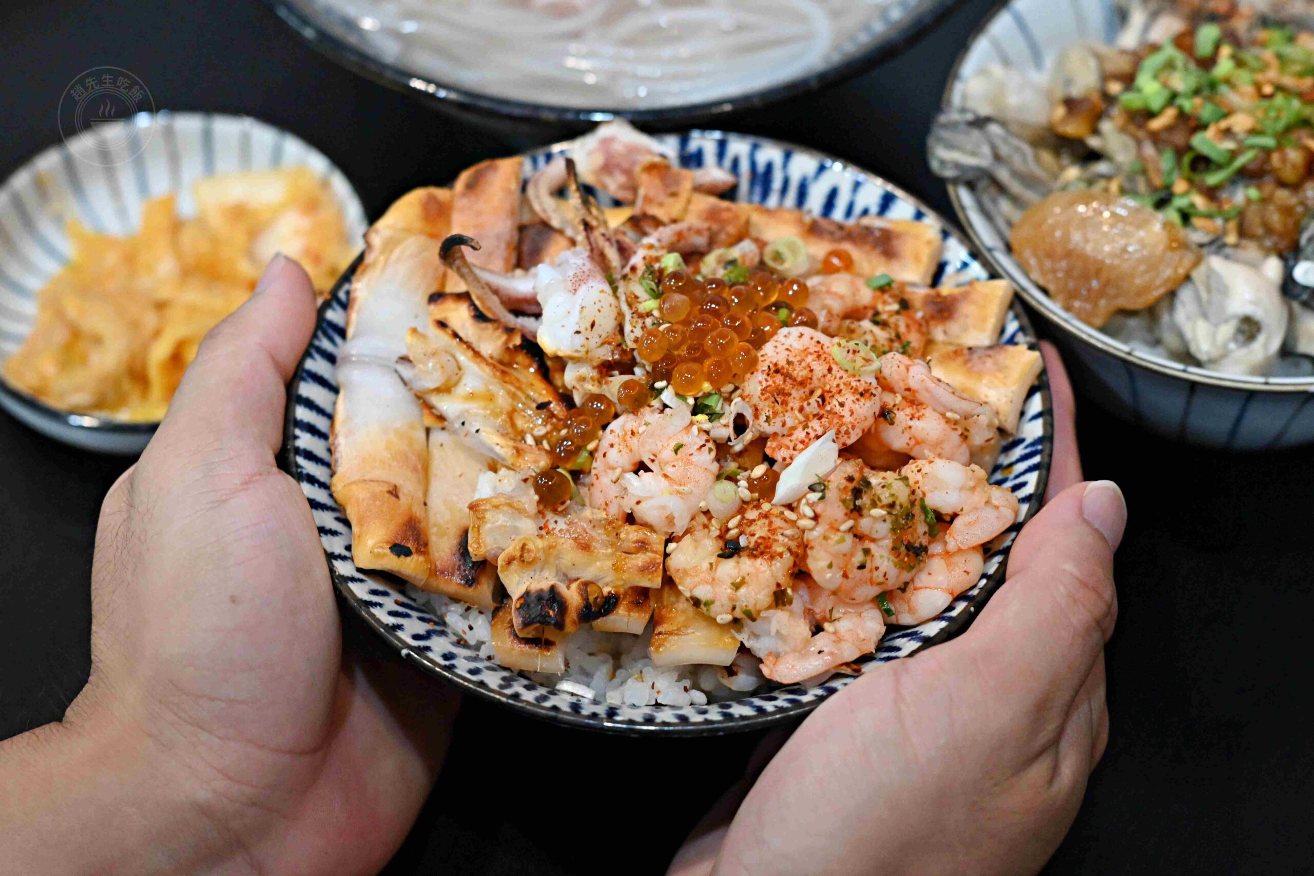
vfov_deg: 18.2
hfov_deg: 27.0
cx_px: 657
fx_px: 2737
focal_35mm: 75
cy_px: 438
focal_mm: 50
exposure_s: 1/200
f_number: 3.2
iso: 3600
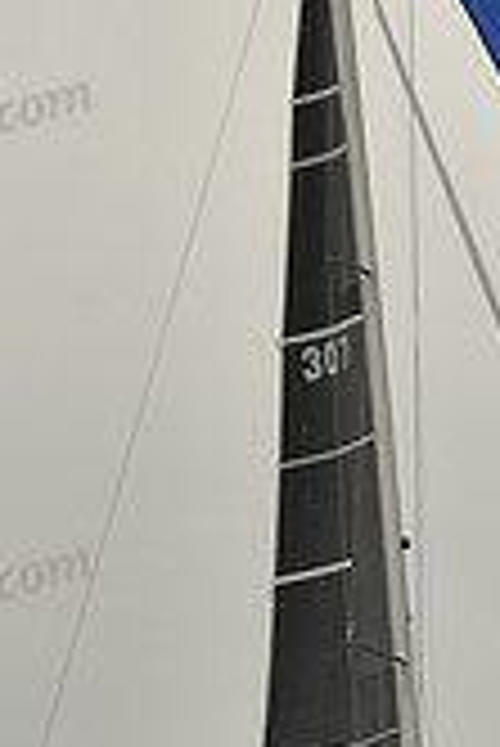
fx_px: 6528
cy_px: 333
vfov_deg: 6.6
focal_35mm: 314
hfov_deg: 4.4
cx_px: 327
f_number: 13
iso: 320
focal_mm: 90
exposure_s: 1/800
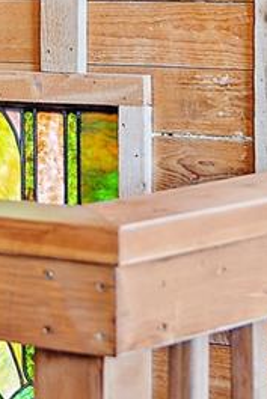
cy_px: 3
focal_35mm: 190
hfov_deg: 7.1
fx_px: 2111
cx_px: -172
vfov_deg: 10.7
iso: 125
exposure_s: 1/4
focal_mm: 28
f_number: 2.8
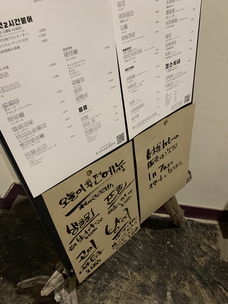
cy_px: 152
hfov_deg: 53.1
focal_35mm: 26
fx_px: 228
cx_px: 114
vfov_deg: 67.3
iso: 400
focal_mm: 4.25
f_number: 1.8
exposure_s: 1/41
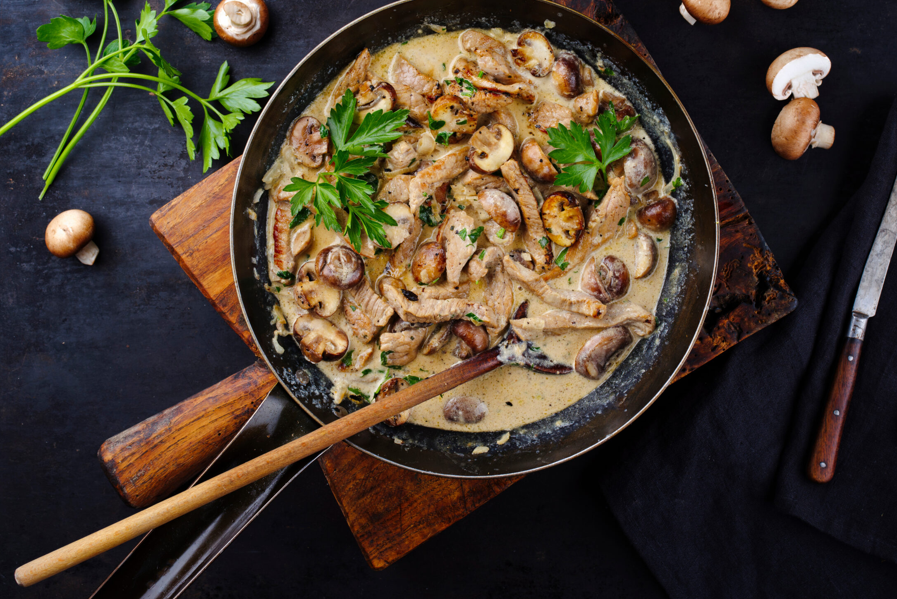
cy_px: 253
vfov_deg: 23.0
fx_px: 1471
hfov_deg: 33.9
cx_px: 493
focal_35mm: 59
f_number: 9
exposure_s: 1/200
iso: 100
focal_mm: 50
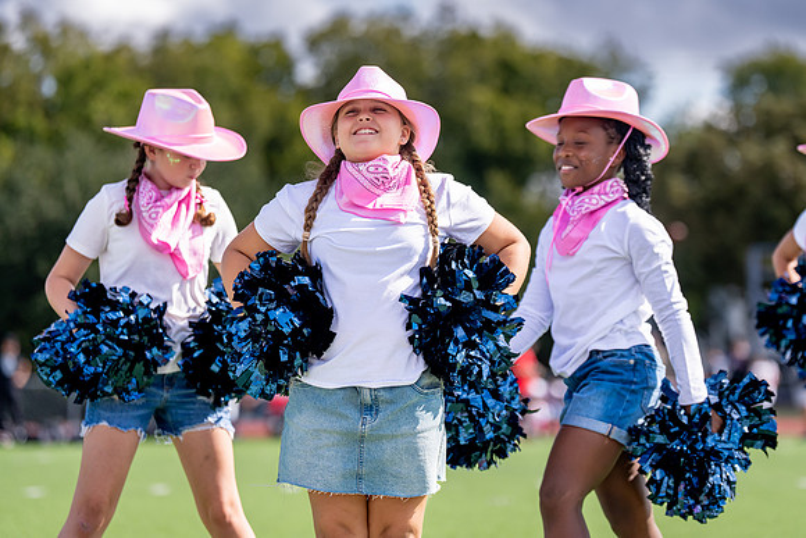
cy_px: 234
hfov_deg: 13.8
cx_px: 435
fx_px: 3319
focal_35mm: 148
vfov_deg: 9.3
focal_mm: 130
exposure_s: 1/4000
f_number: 2.8
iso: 250
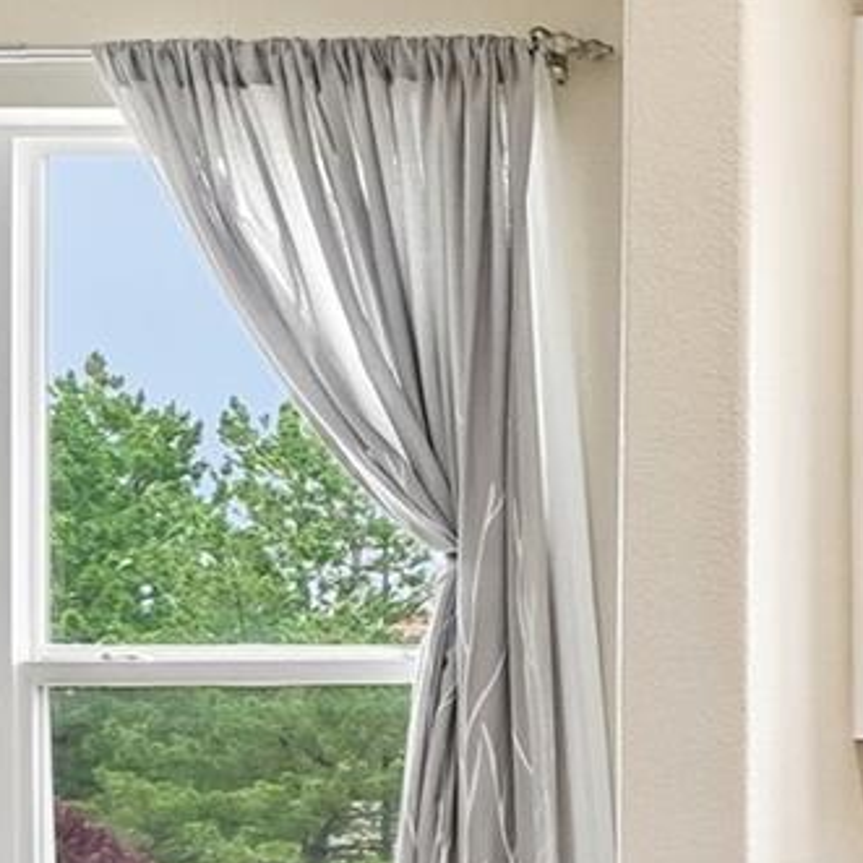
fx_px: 2087
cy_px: 740
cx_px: 1697
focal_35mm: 74
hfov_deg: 17.3
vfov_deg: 22.9
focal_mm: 12
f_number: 8
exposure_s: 1/30
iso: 400
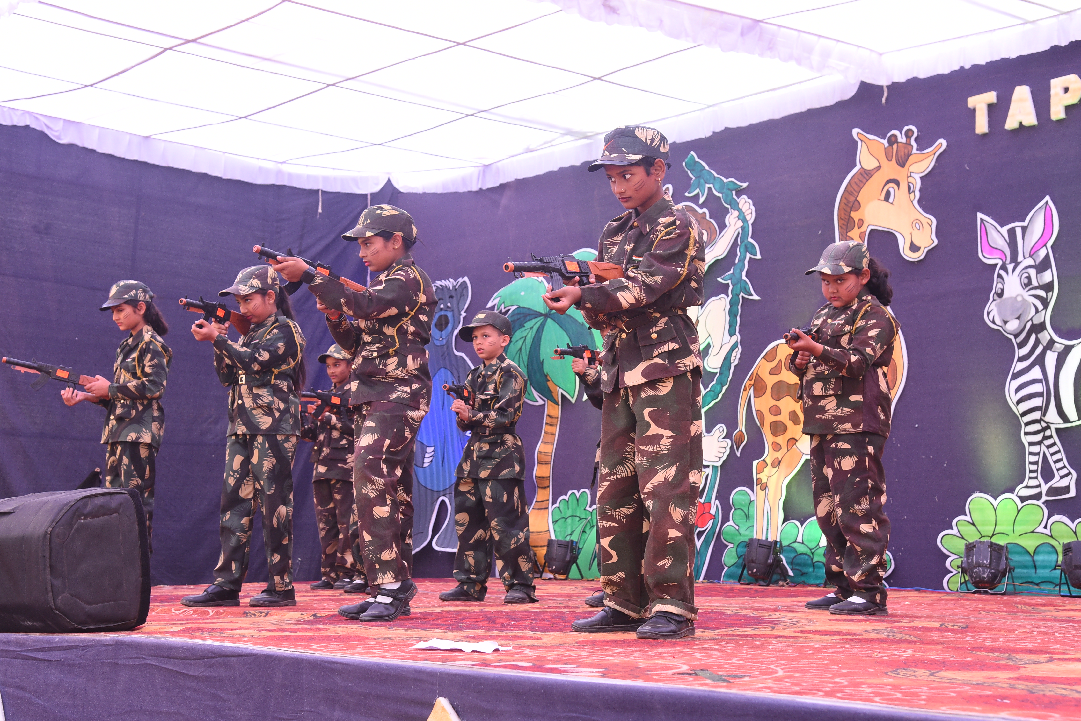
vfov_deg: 26.0
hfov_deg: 38.2
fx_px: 1562
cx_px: 500
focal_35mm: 52
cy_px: 353
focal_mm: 48
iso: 500
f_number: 7.1
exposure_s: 1/125
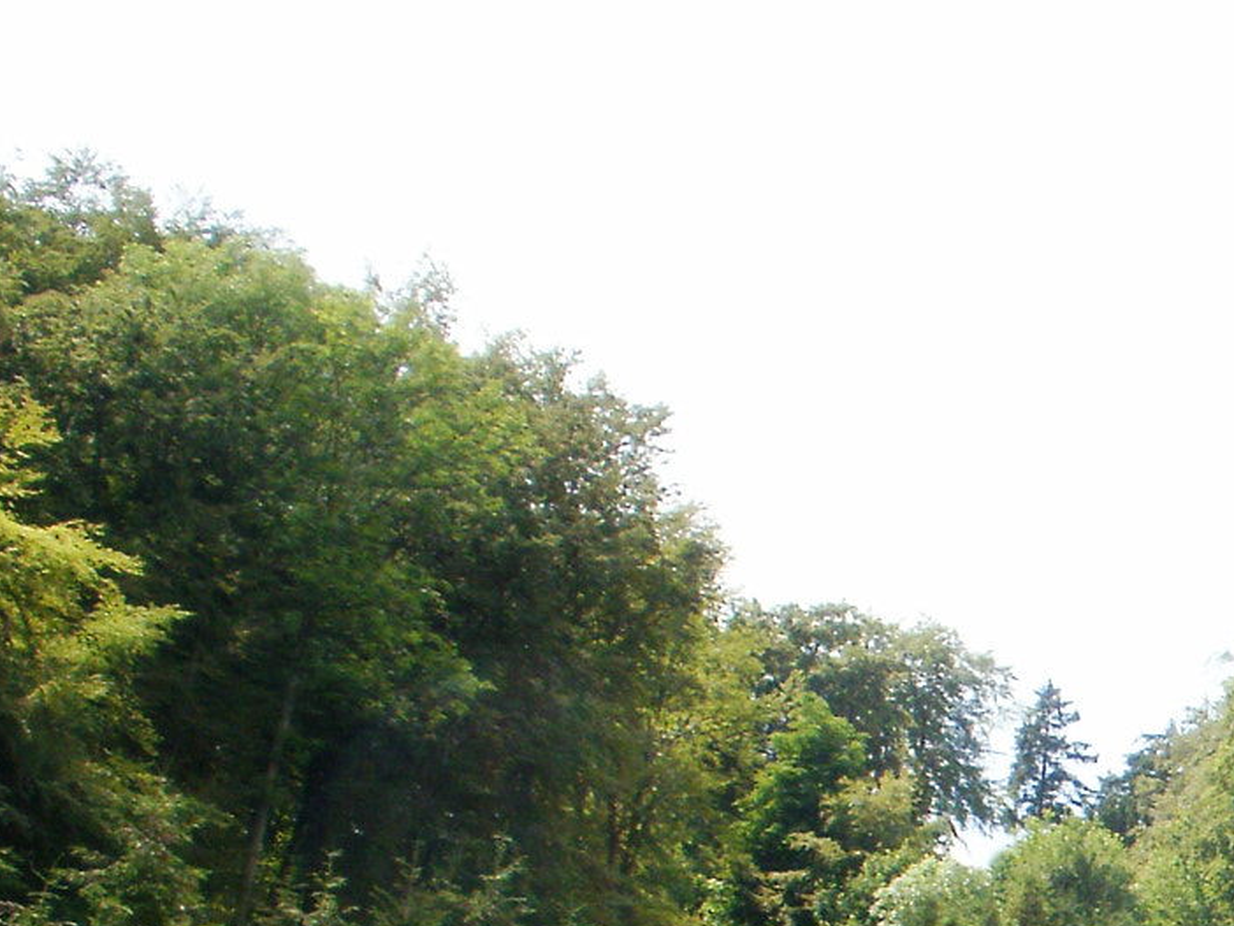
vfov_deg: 13.6
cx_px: 1730
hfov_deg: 17.3
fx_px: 3744
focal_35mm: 105
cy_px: 1160
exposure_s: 1/200
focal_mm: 6.3
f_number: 5.6
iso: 100
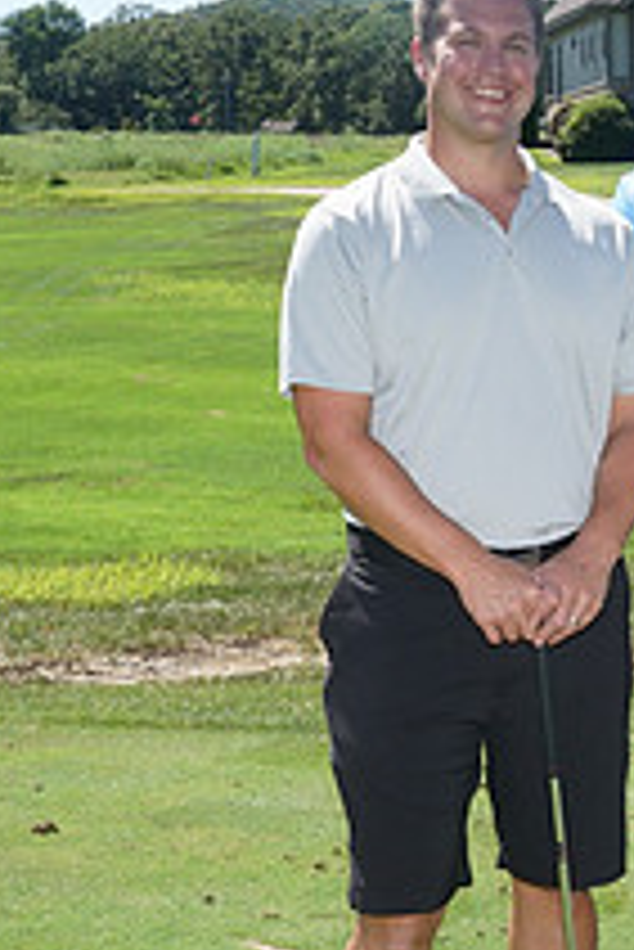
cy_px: 525
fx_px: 2611
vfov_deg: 20.6
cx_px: 773
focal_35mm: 99
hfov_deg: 13.4
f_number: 18
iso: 800
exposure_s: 1/250
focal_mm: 36
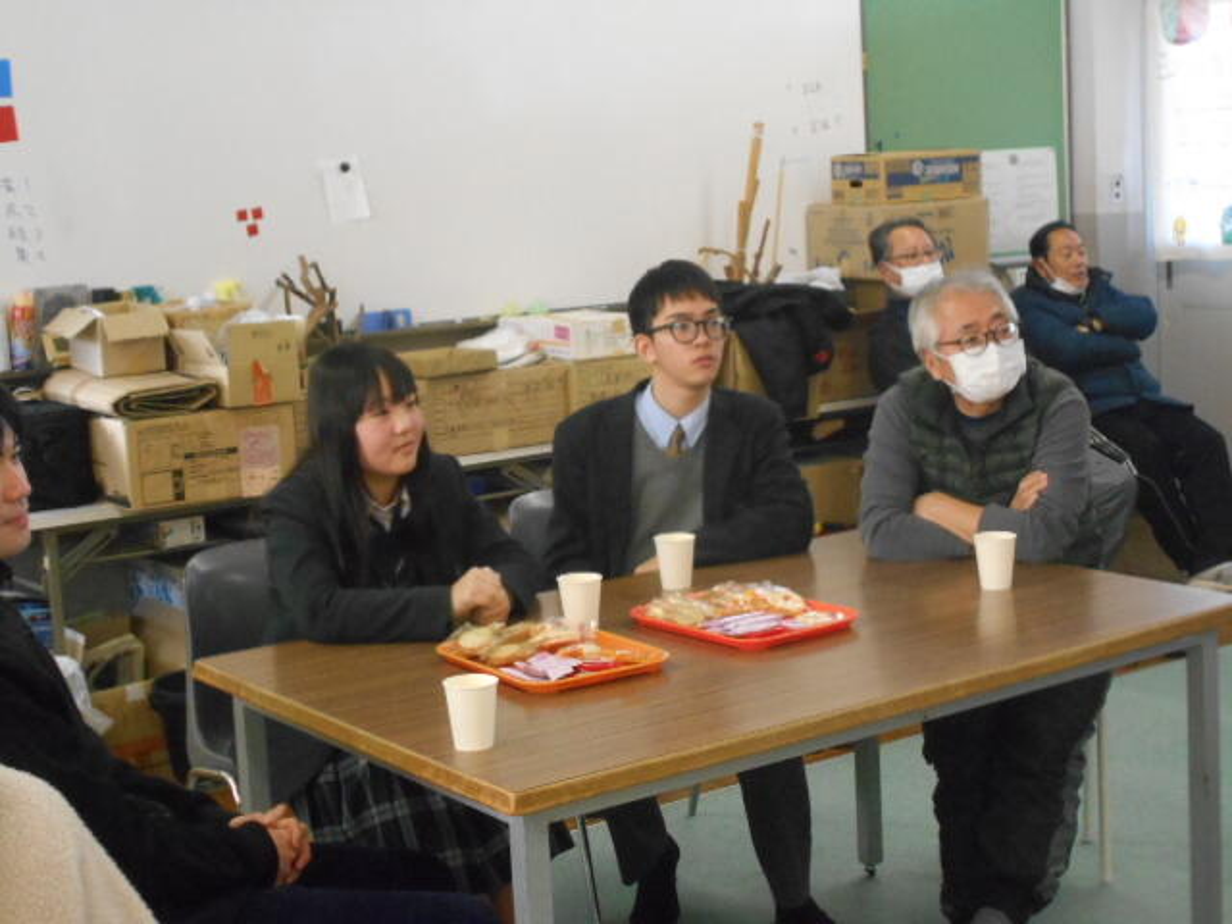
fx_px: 2064
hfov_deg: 33.2
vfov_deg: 25.2
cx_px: 616
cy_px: 462
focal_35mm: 58
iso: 800
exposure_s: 1/50
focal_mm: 10
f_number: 4.9
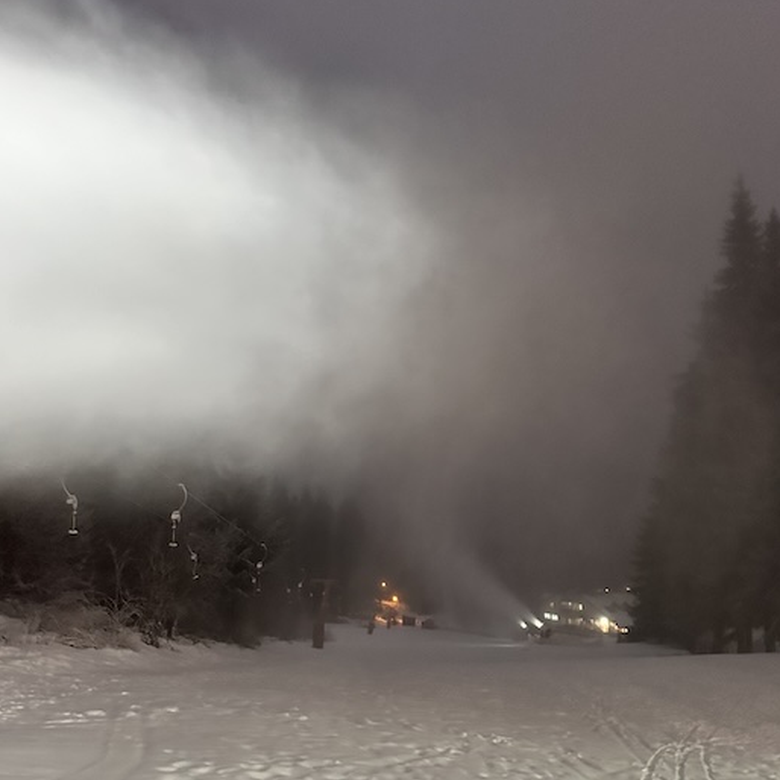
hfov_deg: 49.7
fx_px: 841
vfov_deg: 49.6
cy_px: 442
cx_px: 355
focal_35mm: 33
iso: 1000
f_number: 1.78
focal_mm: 6.86
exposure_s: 1/33
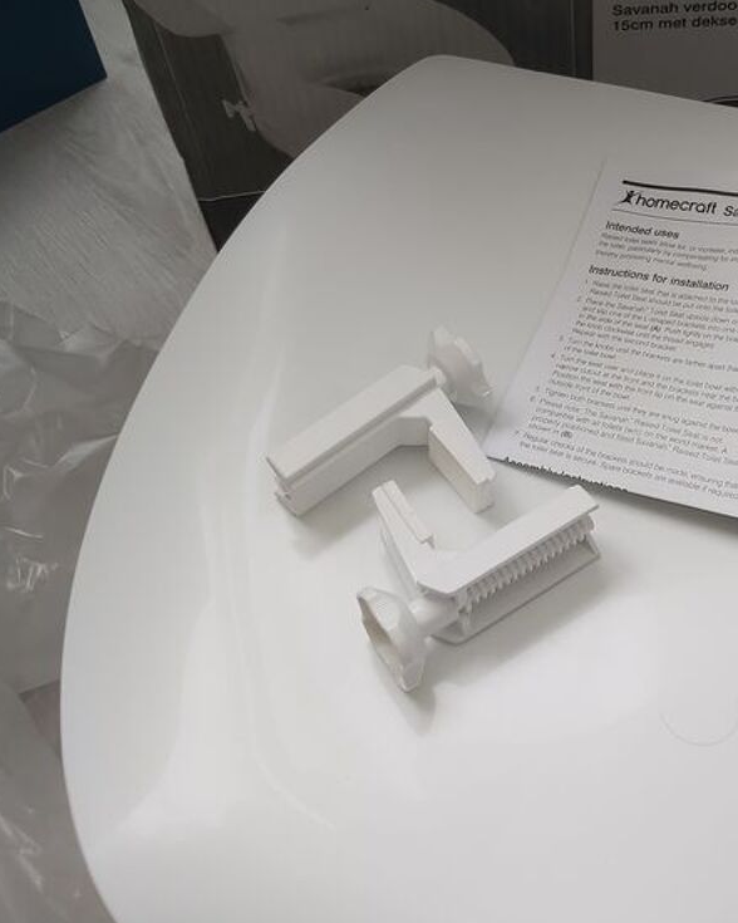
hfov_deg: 32.1
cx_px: 562
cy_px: 325
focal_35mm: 46
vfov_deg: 39.9
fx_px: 1256
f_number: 1.7
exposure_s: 1/210
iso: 64
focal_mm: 3.92
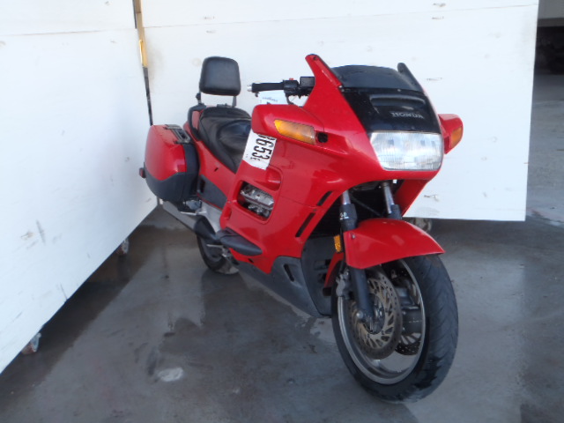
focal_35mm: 36
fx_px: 587
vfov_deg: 39.7
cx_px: 282
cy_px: 212
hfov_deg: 51.4
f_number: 4.1
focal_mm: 6.53
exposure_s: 1/60
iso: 100
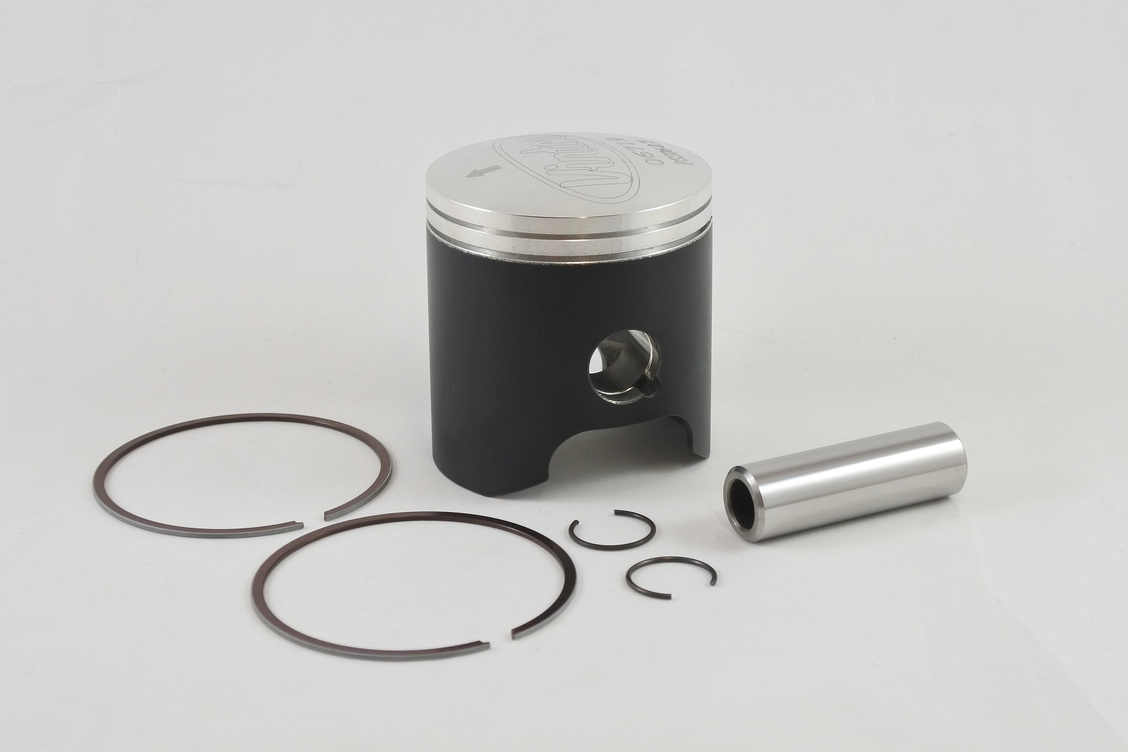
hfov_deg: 41.1
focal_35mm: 48
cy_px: 376
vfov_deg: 28.1
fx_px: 1504
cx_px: 564
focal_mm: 18
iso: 400
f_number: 4.5
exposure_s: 1/160
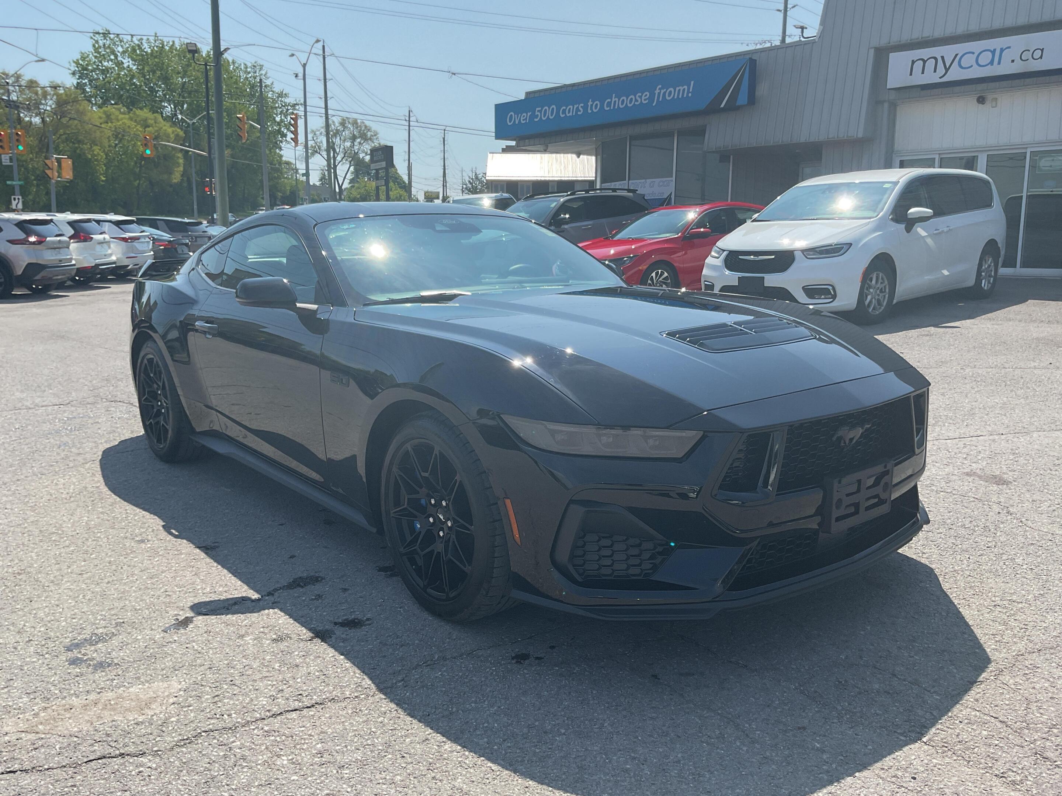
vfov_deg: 48.2
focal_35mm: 29
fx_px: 890
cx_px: 531
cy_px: 398
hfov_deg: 61.7
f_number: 1.8
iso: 16
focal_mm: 3
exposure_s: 1/1786
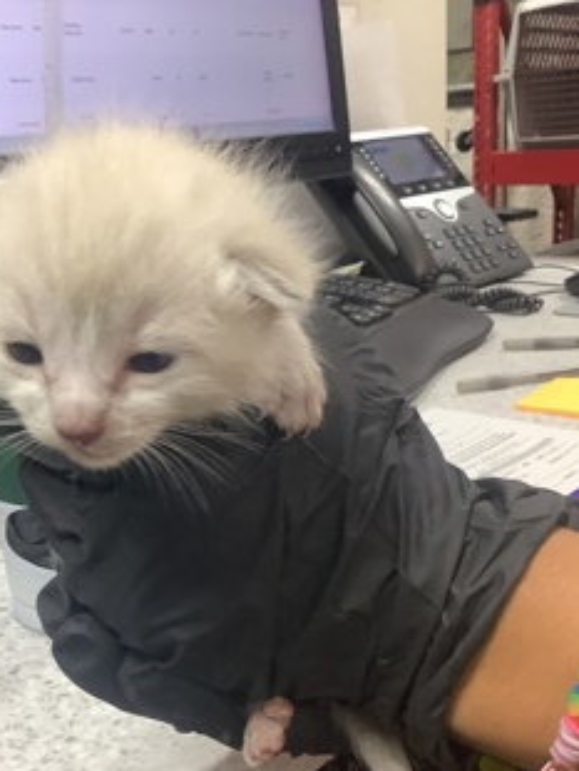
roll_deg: +3.8
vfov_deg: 44.6
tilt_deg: -17.3
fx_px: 935
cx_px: 198
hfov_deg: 34.1
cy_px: 443
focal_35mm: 42
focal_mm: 3.3
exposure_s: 1/60
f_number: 2.4
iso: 125
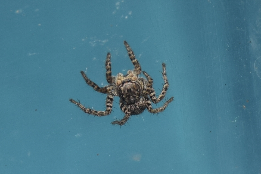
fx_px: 1522
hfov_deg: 9.8
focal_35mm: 210
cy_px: 87
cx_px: 130
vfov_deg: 6.5
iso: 100
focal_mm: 140
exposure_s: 1/60
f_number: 8
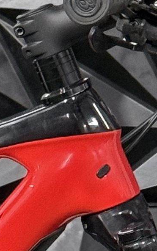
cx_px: 134
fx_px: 2367
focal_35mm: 346
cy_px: 262
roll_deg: +0.5
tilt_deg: -7.6
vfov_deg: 6.0
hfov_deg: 3.8
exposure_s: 1/60
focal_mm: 6.76
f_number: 1.78
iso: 200
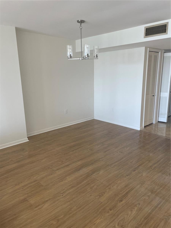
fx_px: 171
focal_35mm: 26
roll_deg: +1.4
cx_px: 86
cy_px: 114
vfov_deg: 67.3
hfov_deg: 53.1
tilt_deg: -13.3
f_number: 1.6
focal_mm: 4.2
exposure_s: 1/121
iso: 64
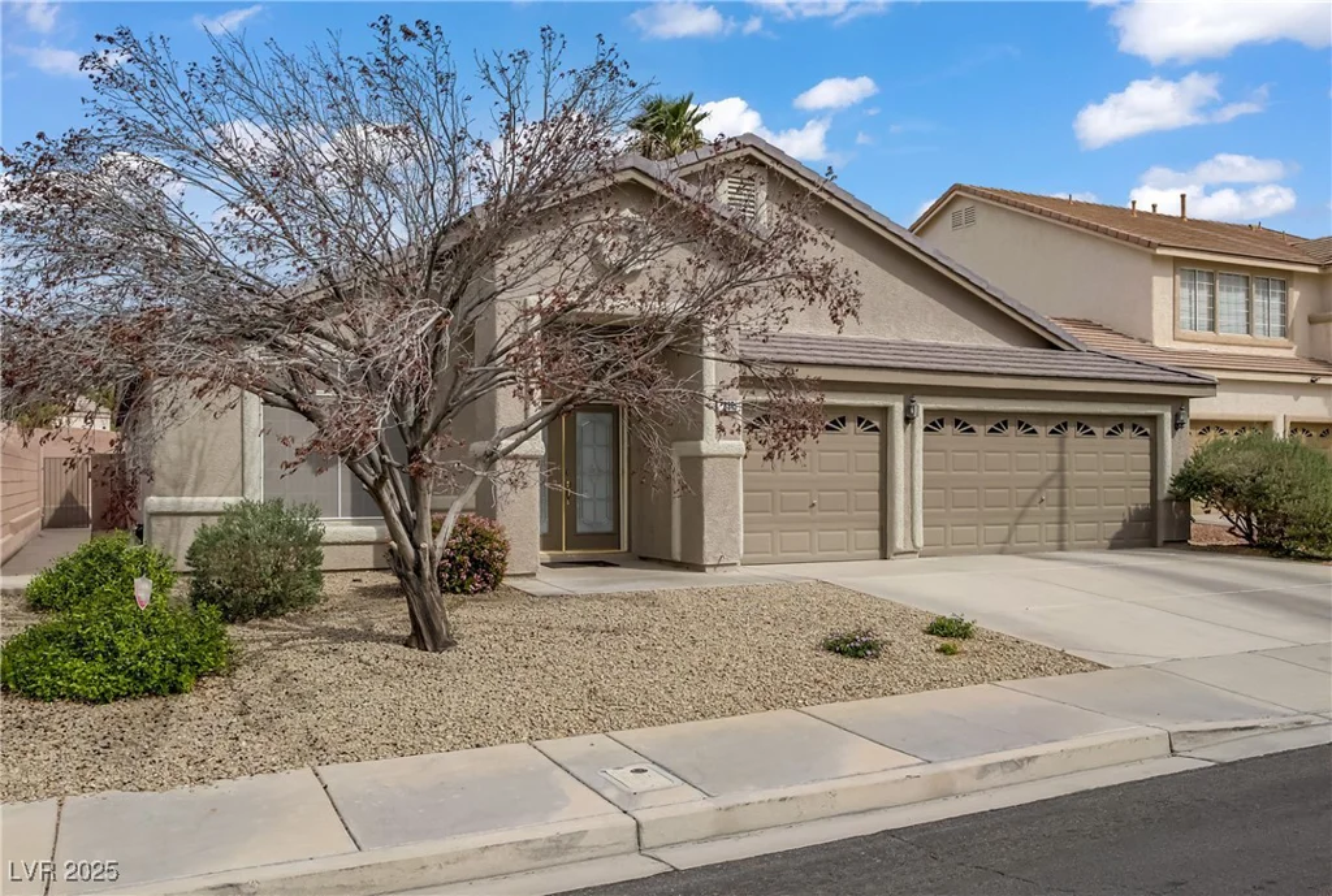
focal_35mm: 30
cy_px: 448
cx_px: 666
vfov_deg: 43.9
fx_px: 1113
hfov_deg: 61.8
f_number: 8
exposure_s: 1/125
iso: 100
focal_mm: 20
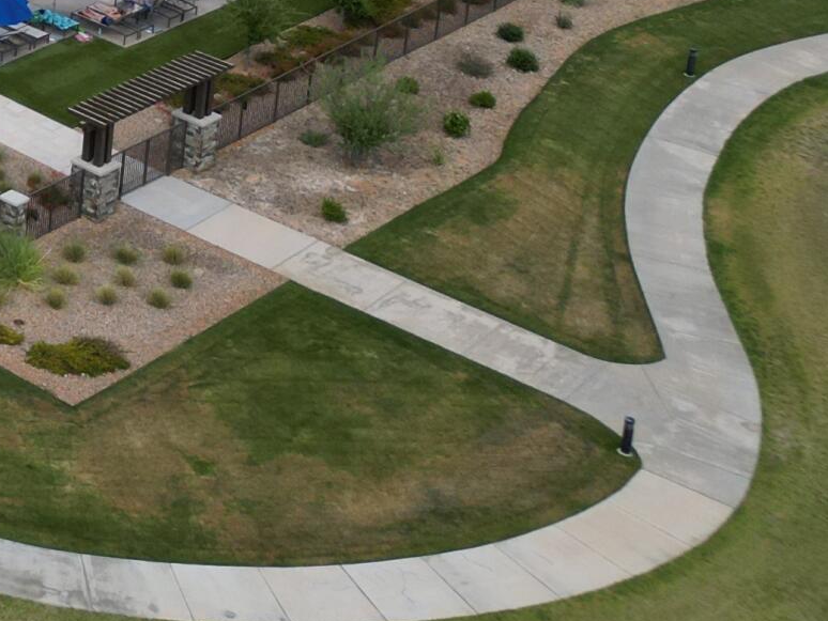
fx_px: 2225
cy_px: -413
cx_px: -775
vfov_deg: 14.4
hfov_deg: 16.6
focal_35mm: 93
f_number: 1.7
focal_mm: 6.72
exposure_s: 1/3200
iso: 130
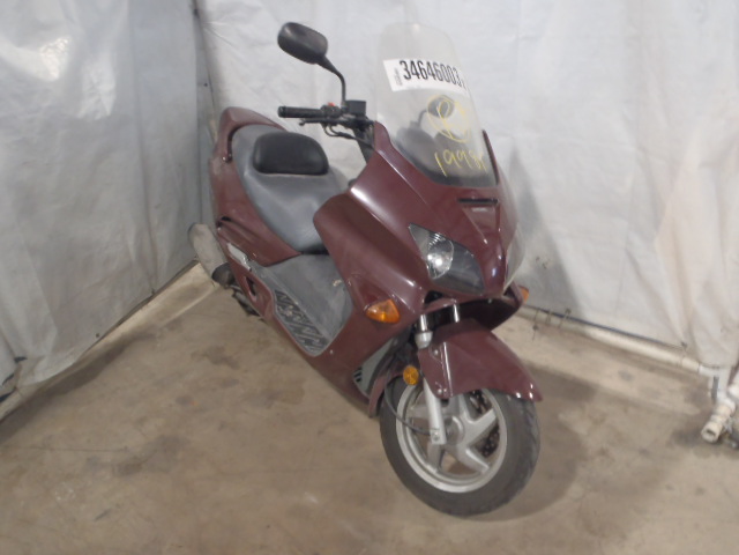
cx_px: 370
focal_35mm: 28
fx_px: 598
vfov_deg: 49.7
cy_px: 278
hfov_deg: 63.4
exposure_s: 1/6
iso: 200
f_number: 3.5
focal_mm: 5
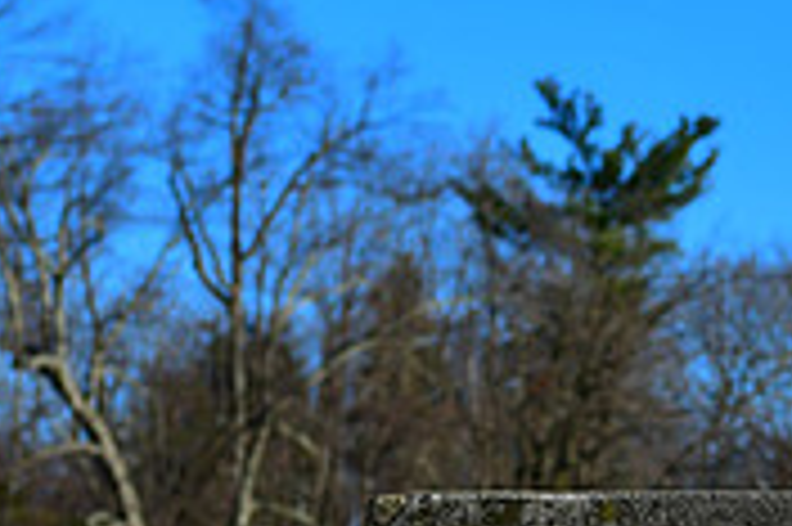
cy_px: 717
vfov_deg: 6.2
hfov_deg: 9.2
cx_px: 1197
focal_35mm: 218
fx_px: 4791
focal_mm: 44
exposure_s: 1/640
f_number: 8
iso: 200
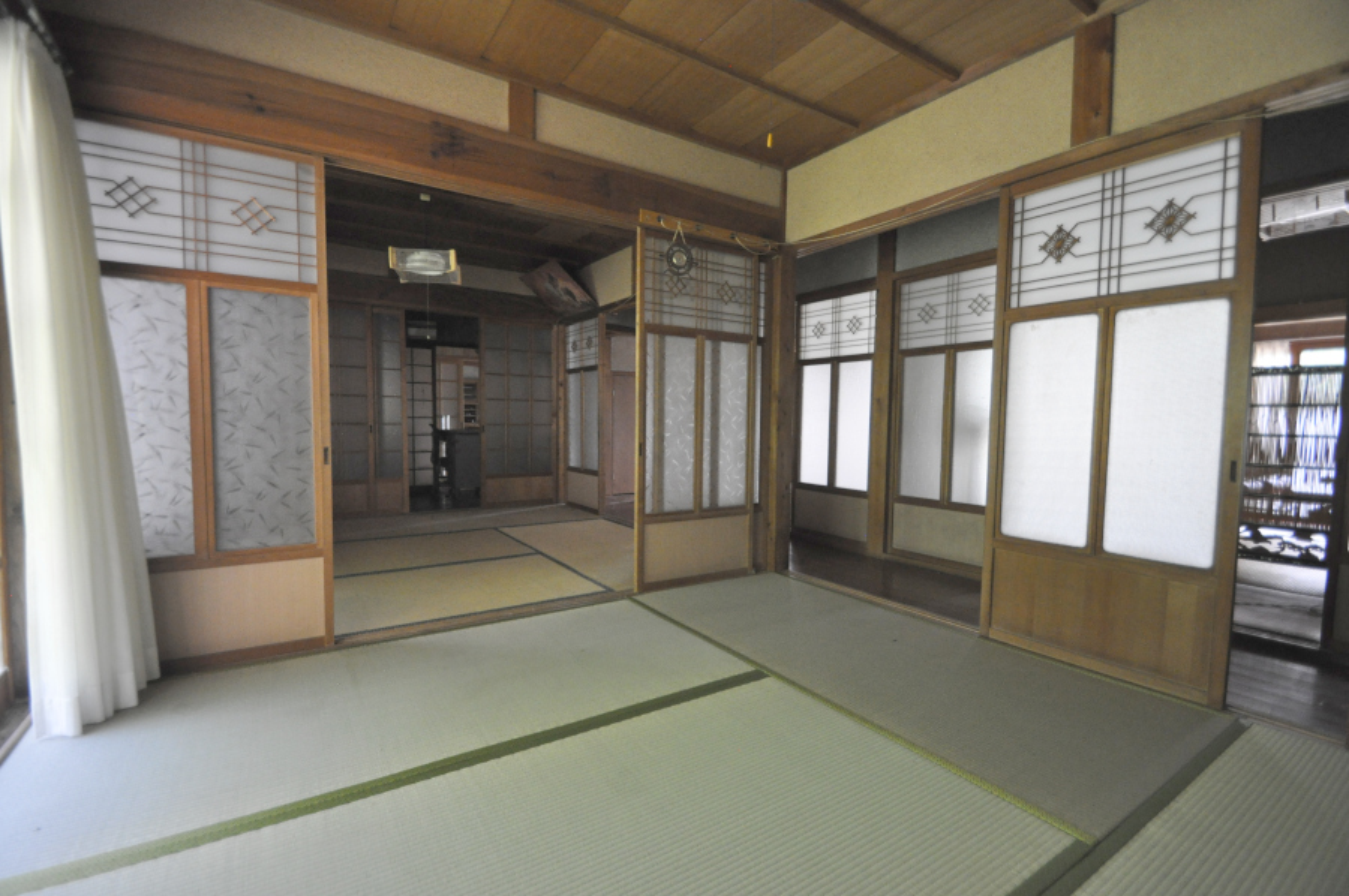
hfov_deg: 100.5
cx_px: 674
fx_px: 561
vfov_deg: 77.2
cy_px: 448
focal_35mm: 15
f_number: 3.5
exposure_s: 1/25
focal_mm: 10
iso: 1600
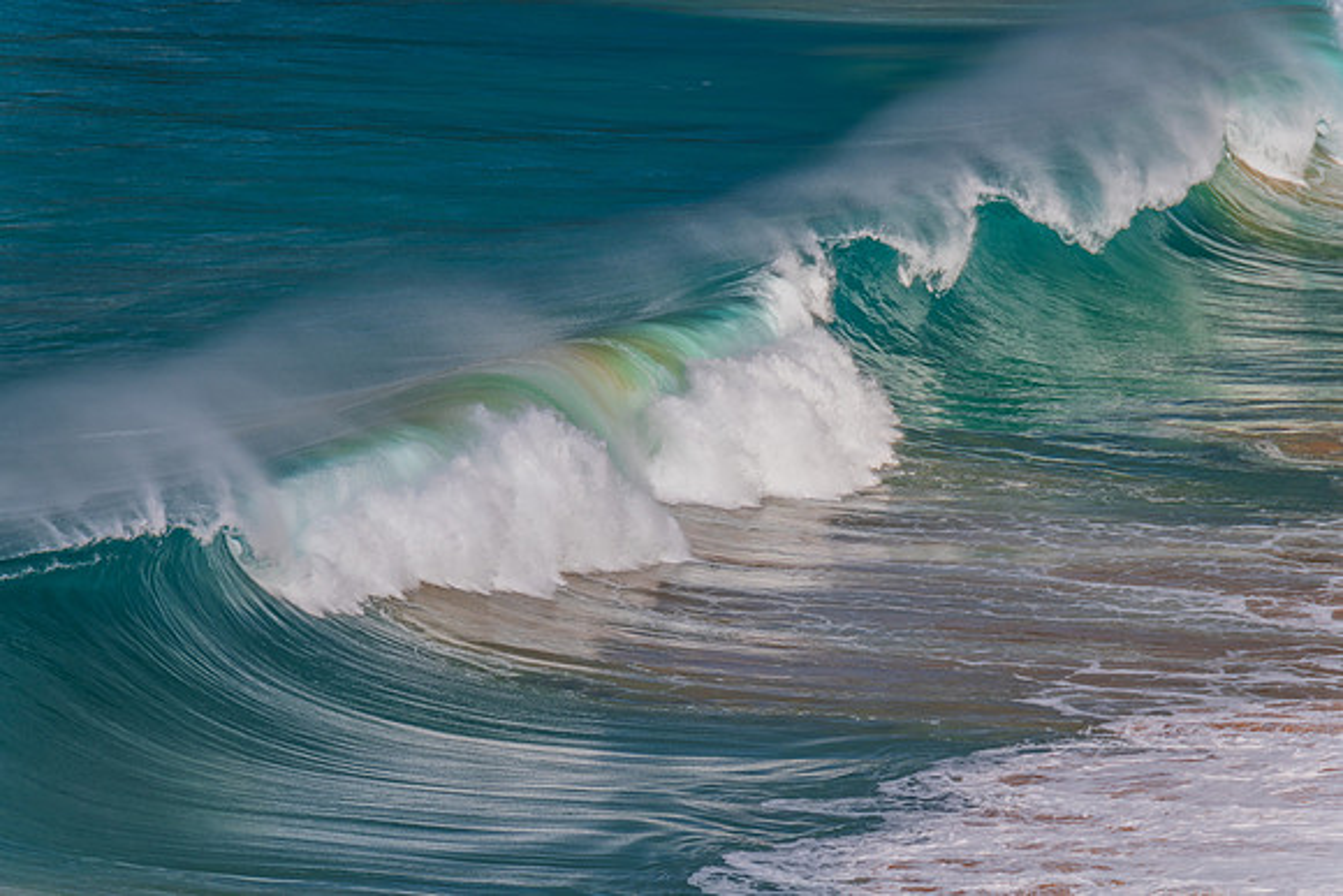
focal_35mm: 600
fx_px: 22388
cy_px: 448
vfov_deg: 2.3
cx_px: 672
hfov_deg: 3.4
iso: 100
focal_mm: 600
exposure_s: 1/400
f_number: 8
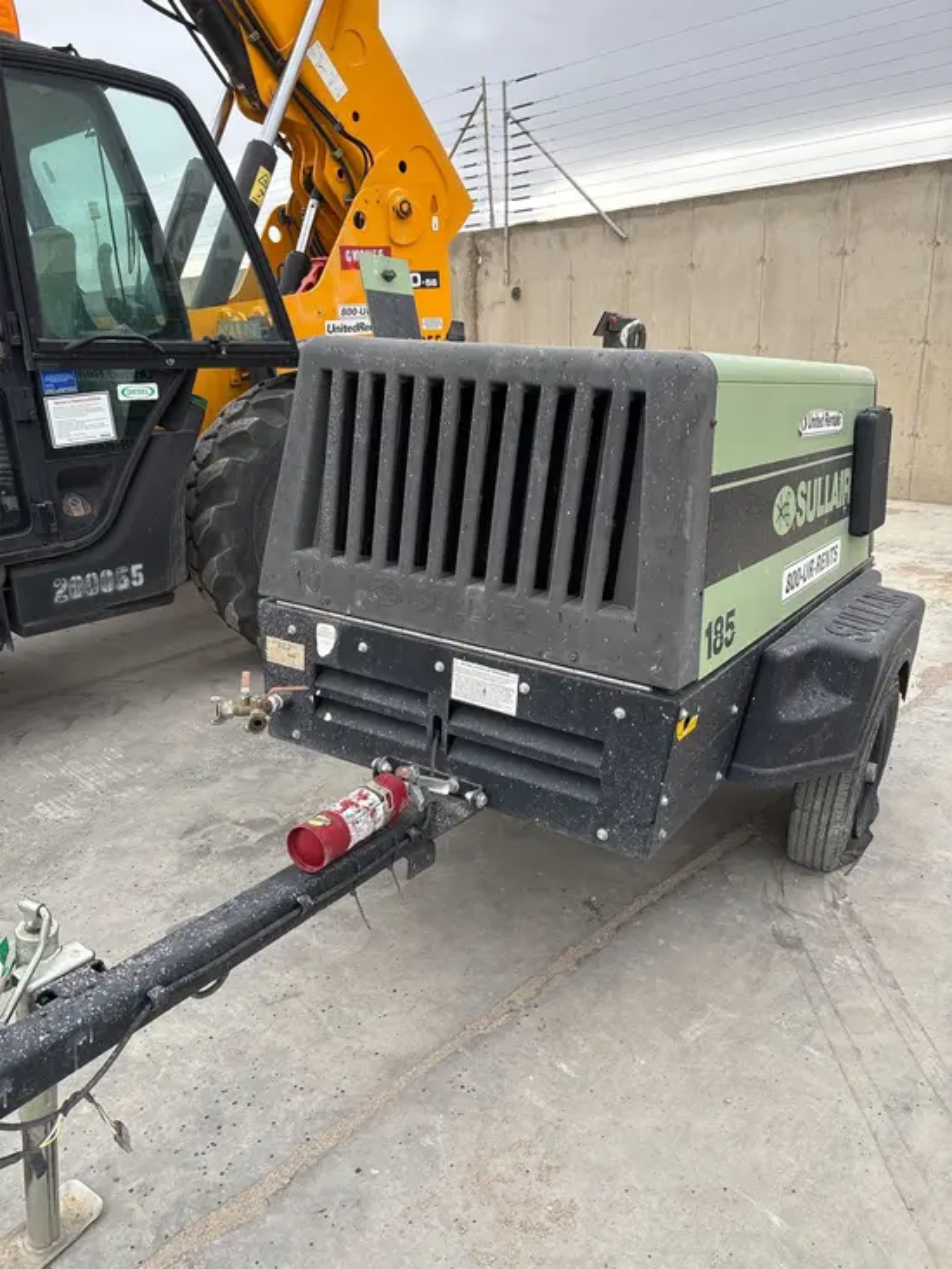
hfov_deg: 53.1
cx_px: 476
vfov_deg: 67.3
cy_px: 634
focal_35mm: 26
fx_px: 953
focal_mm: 5.96
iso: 50
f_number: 1.6
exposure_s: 1/945
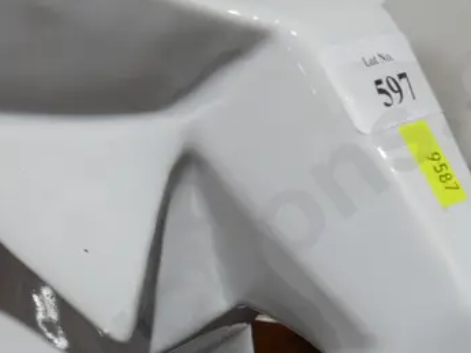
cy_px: 343
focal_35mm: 101
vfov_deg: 14.5
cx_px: 128
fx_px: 1375
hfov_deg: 19.3
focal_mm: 17
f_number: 4
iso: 250
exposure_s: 1/60
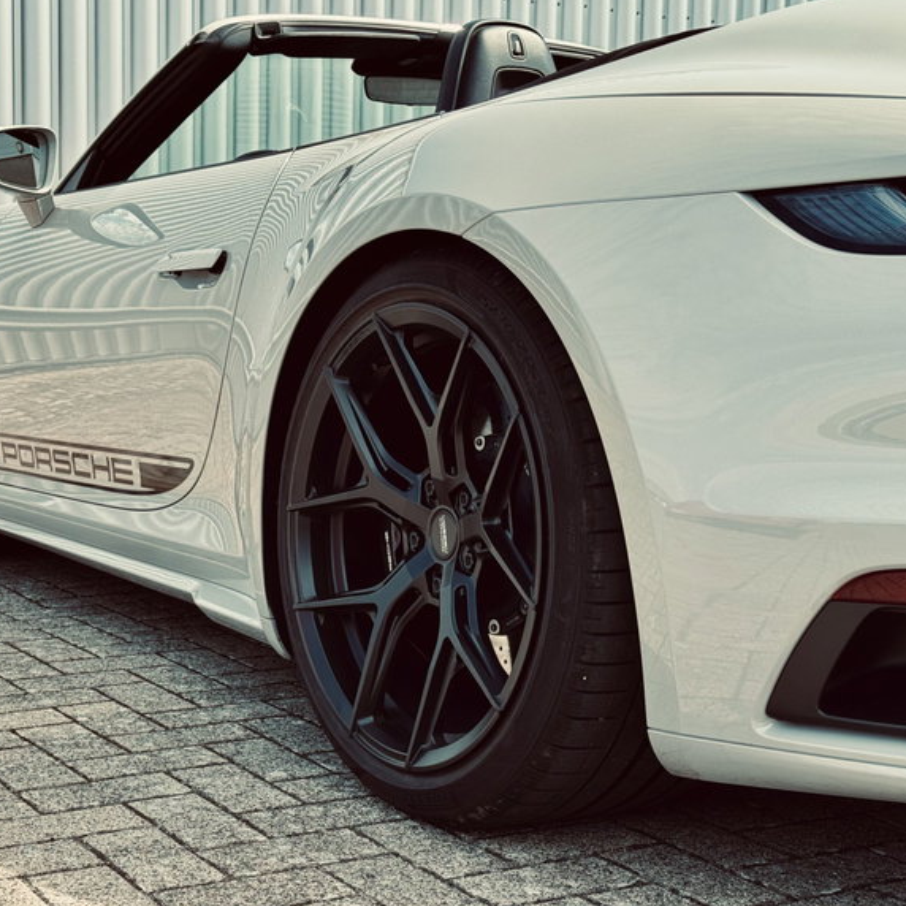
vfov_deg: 30.0
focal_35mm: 57
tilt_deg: -4.9
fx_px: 1688
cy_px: 451
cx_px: 309
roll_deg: -0.6
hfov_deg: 29.9
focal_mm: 6.76
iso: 64
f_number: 1.78
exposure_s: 1/1984
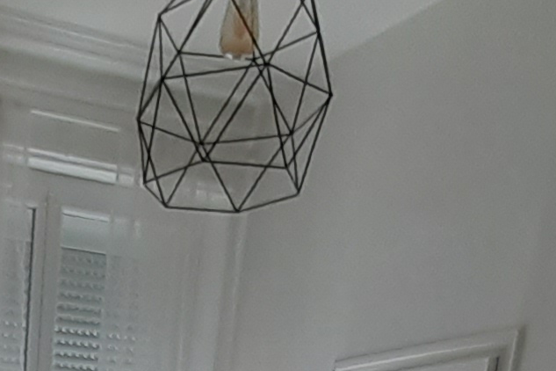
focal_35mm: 55
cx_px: -14
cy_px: 807
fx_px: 849
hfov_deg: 32.9
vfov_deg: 16.4
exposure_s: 1/50
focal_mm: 1.13
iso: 40
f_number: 2.2
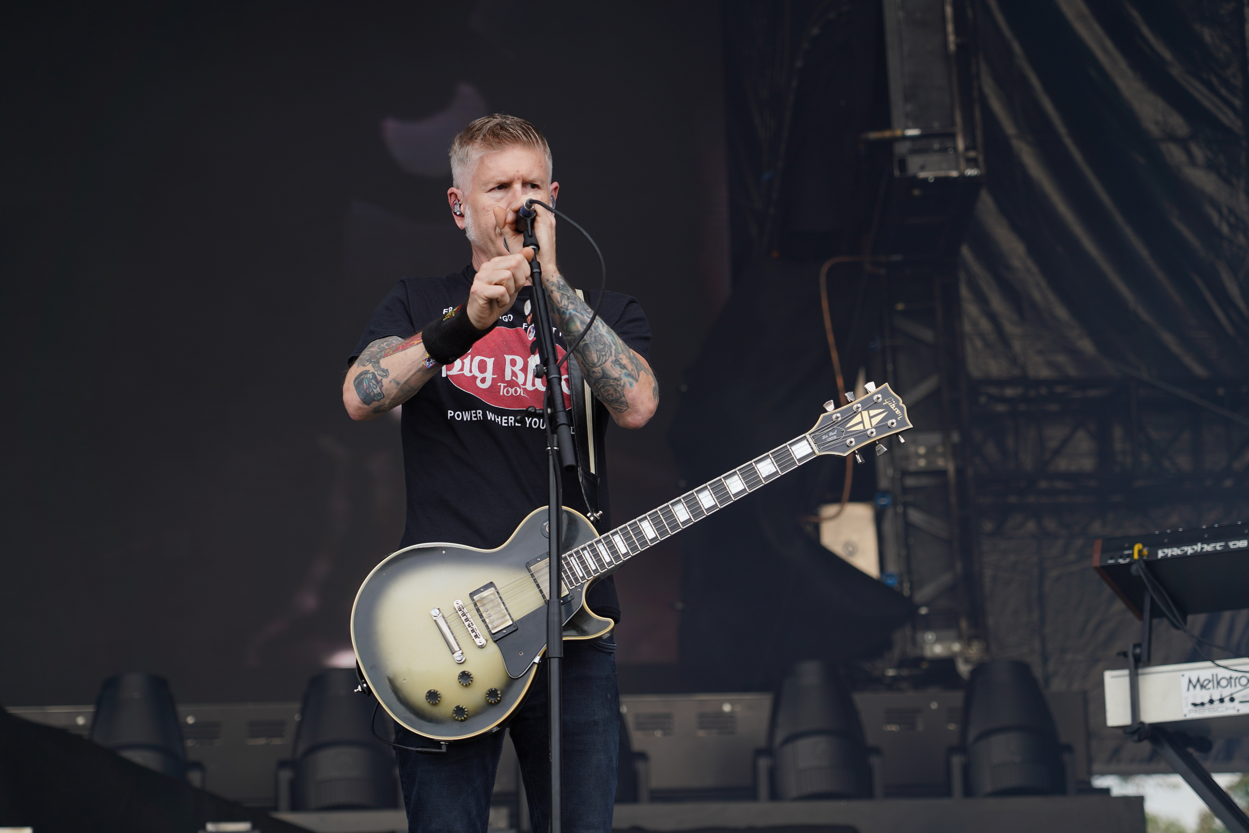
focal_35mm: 105
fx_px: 3643
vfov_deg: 13.0
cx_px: 624
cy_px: 416
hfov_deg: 19.5
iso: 100
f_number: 4.5
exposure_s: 1/160
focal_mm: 105
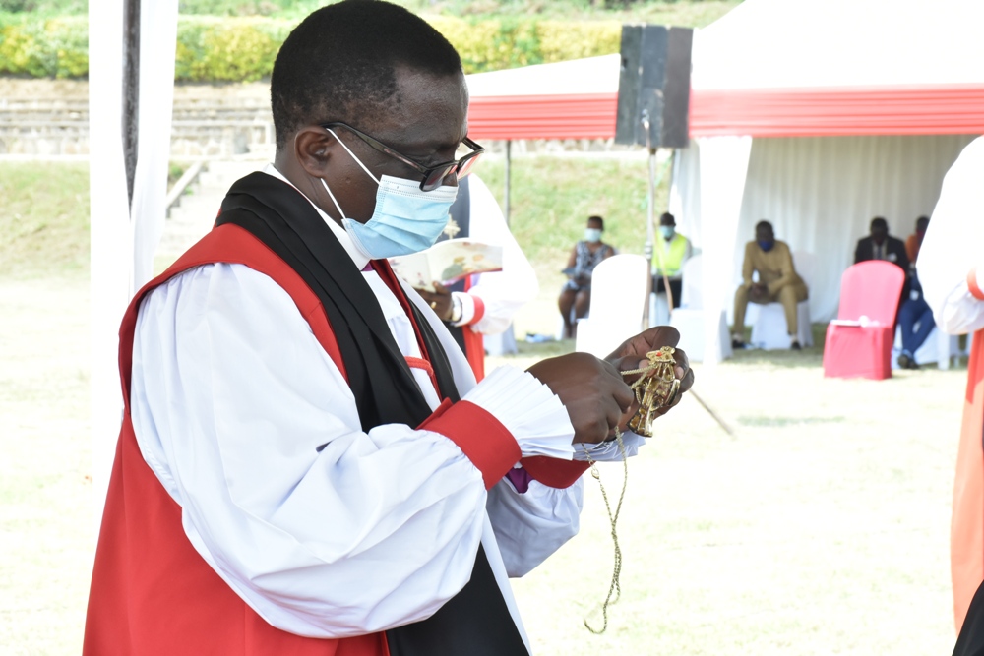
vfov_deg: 13.8
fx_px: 2706
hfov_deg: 20.6
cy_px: 328
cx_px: 492
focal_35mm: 99
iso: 800
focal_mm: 66
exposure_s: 1/160
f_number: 10
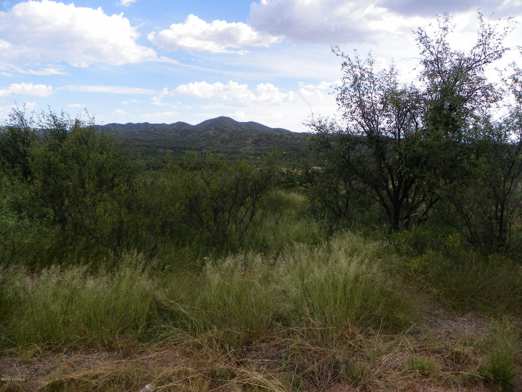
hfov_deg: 67.3
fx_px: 392
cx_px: 261
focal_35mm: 26
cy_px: 196
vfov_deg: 53.1
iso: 64
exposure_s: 1/400
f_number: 4.5
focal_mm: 4.6
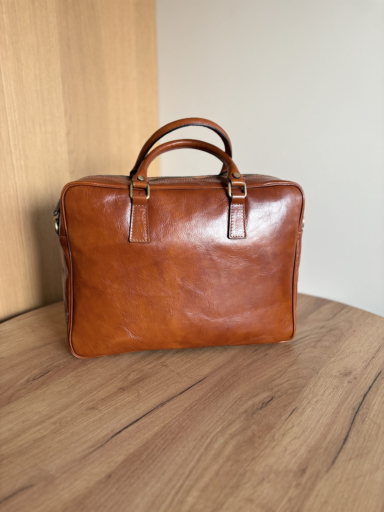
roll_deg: +1.3
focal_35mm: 26
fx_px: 385
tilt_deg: -13.0
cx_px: 192
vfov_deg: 67.3
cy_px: 256
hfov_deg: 53.1
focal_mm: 5.96
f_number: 1.6
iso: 125
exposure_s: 1/90
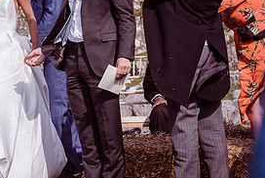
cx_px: 19
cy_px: 6
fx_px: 1098
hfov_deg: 13.6
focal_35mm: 149
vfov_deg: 9.2
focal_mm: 70
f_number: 5.6
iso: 320
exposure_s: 1/2500
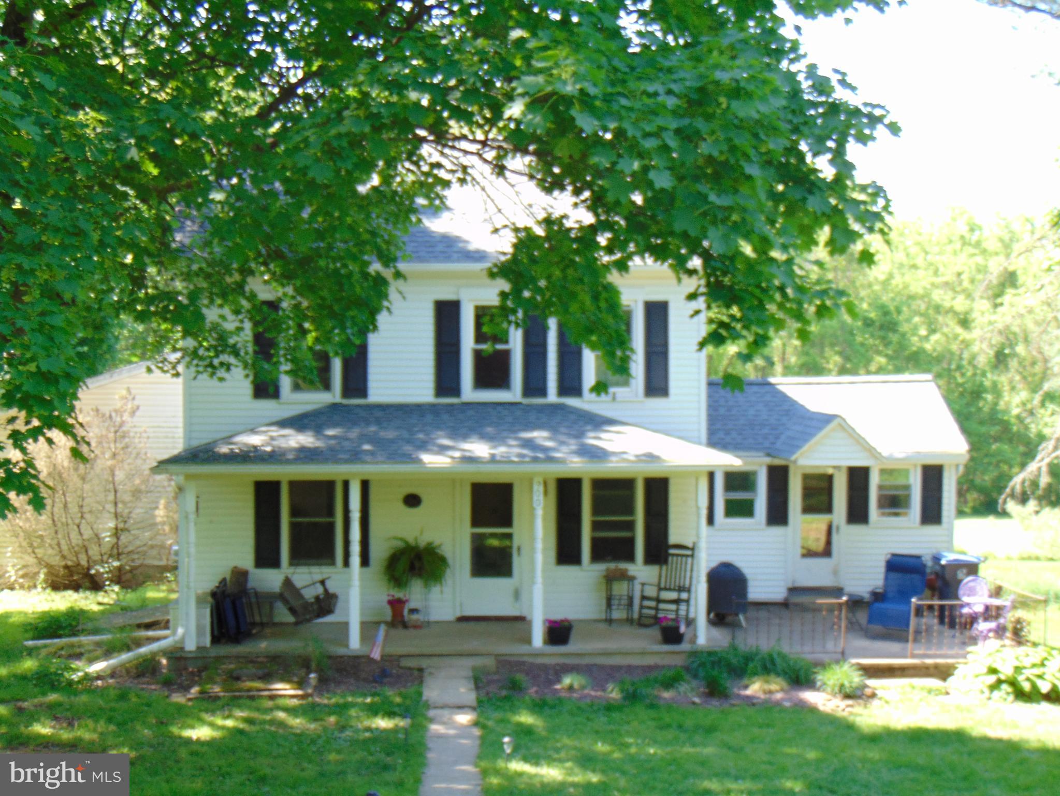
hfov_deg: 38.2
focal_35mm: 50
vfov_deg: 29.1
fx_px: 1531
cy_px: 398
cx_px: 530
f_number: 3.5
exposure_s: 1/80
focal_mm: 9
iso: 80
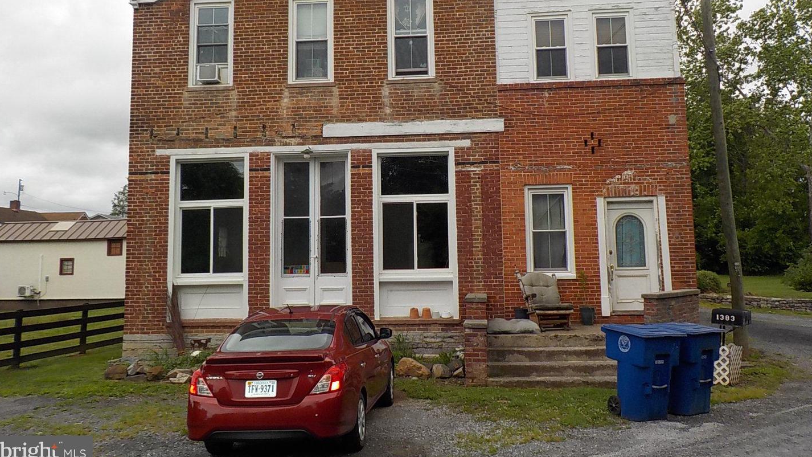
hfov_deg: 59.5
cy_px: 161
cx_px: 403
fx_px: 710
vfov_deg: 35.4
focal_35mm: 33
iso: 125
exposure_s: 1/800
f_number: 3.3
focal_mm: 4.1
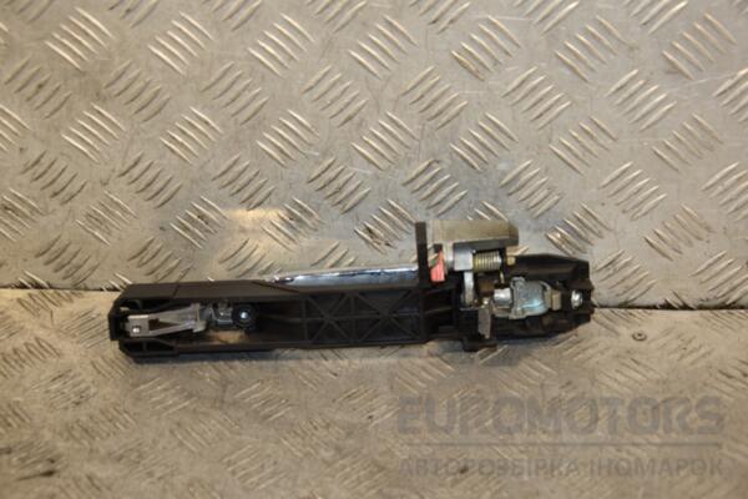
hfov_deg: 27.0
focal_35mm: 75
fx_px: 1558
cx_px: 374
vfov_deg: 18.2
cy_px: 250
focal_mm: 50
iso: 800
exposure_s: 1/160
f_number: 5
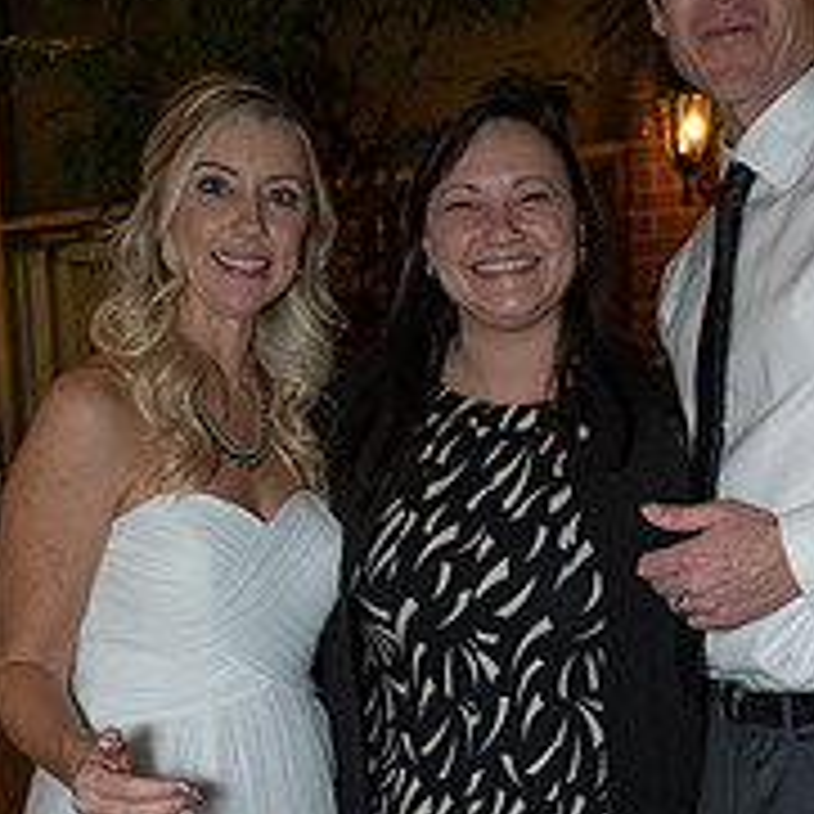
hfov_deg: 28.7
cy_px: 688
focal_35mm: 59
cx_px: 594
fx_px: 1570
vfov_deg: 28.3
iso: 1600
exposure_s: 1/125
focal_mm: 28
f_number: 3.5
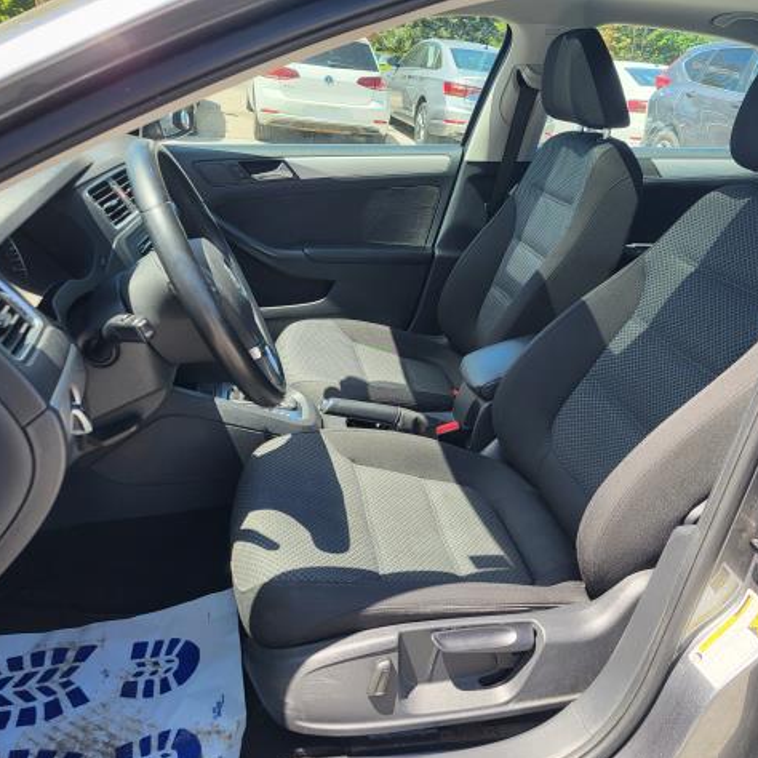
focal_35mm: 31
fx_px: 768
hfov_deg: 52.3
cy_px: 382
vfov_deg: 52.5
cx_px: 443
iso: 40
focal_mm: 5.4
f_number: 1.8
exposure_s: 1/380
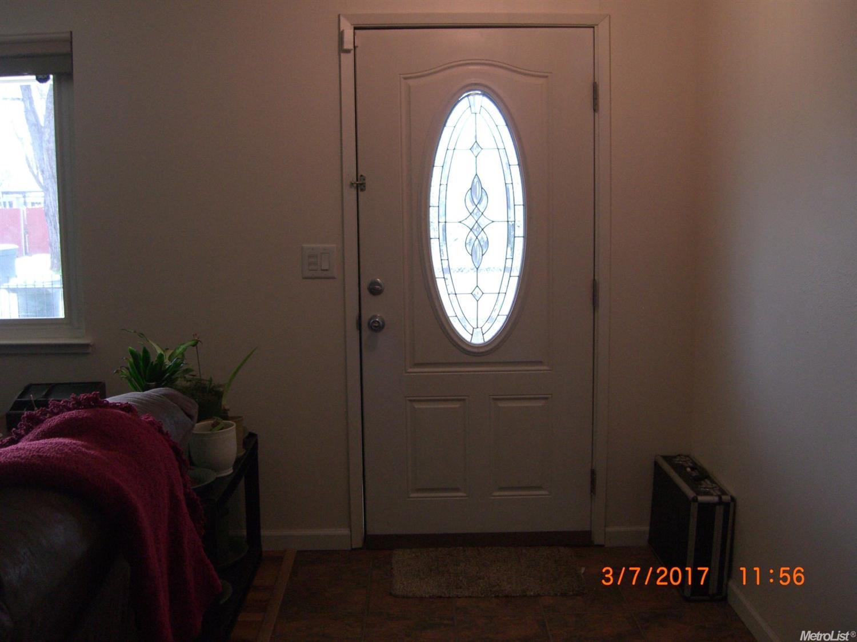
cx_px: 428
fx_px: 940
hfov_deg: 49.0
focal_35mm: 38
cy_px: 321
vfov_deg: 37.7
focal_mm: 7.9
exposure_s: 1/125
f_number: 2.8
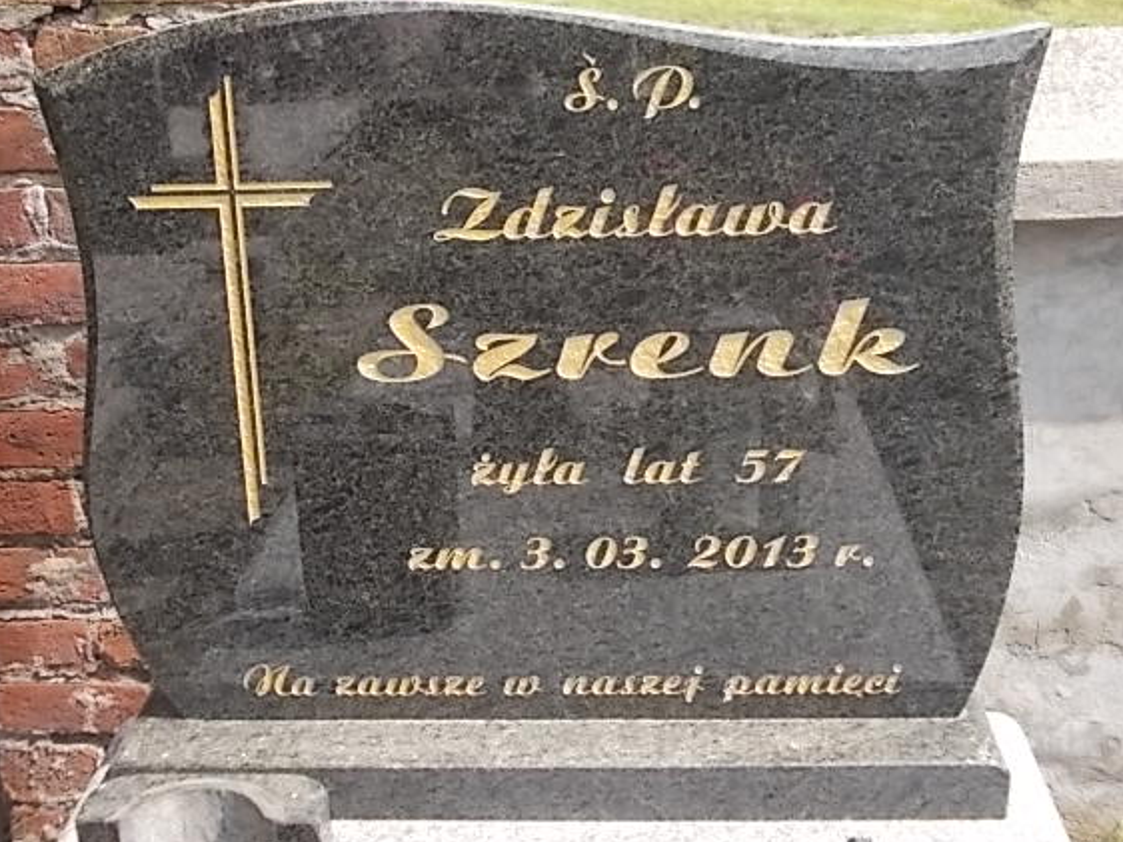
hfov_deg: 38.9
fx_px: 1589
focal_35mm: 49
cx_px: 554
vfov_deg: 29.6
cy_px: 388
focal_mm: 6.1
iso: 80
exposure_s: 1/320
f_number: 3.3
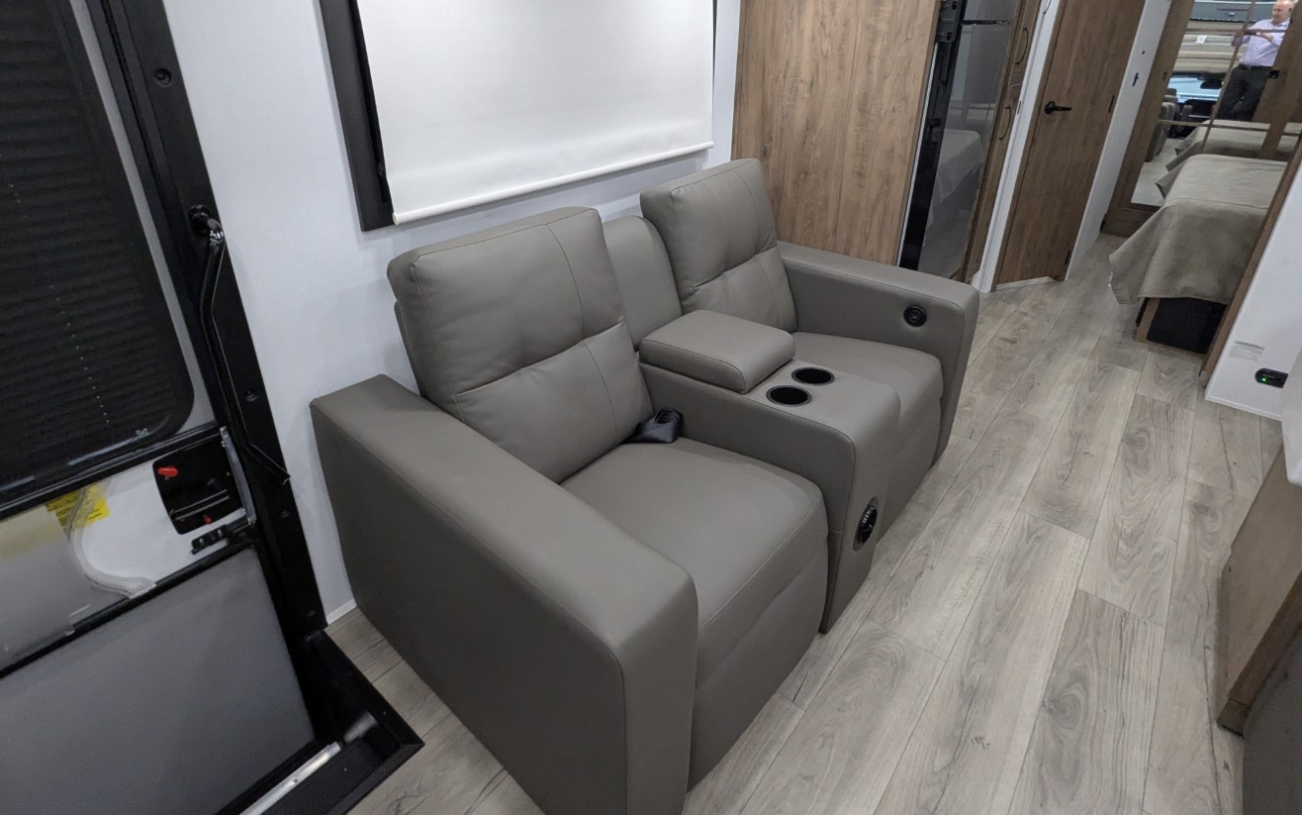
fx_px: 639
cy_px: 314
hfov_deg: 91.1
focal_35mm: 18
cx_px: 647
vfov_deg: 64.2
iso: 346
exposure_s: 1/78.6
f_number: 2.2
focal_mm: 2.35
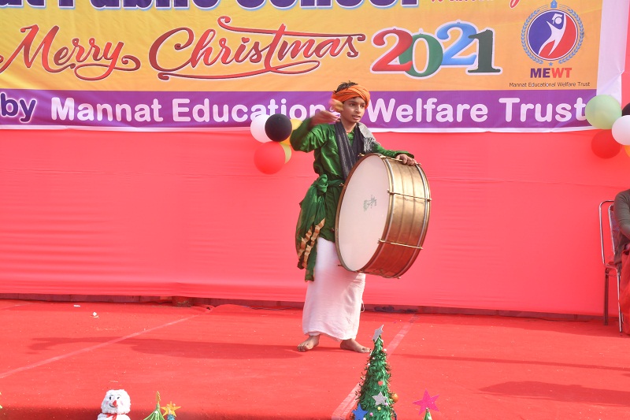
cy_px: 210
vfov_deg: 22.6
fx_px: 1050
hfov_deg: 33.4
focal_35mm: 60
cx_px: 315
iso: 400
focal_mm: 40
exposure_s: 1/80
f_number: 22
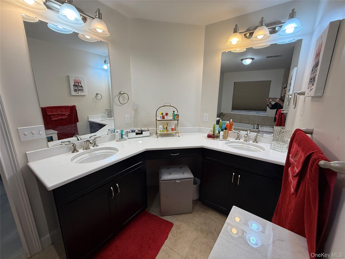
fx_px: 140
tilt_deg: -12.9
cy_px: 130
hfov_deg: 102.1
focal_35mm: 14
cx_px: 172
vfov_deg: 85.7
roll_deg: -0.7
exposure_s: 1/120
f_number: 2.2
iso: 125
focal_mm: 2.22
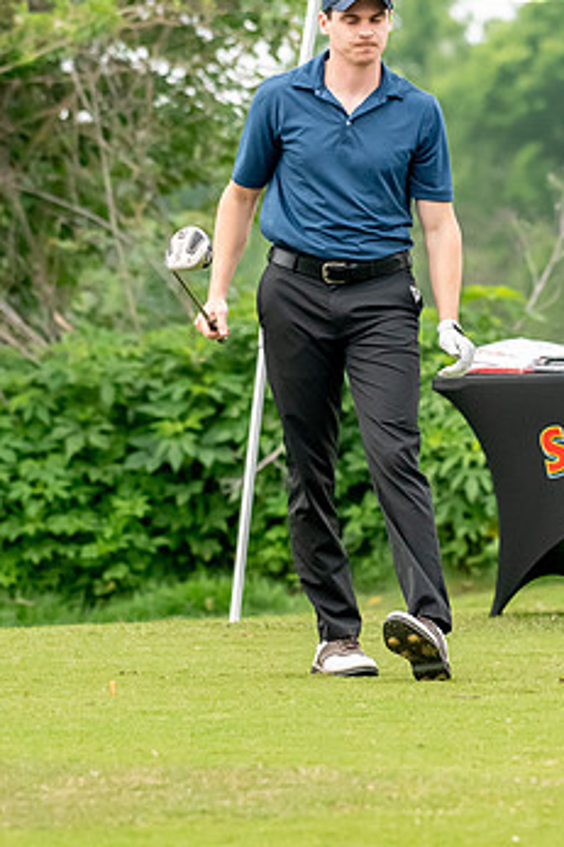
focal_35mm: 389
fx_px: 9150
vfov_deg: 5.3
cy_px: 361
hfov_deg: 3.5
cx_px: 359
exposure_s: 1/2000
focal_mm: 200
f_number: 5.6
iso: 3200
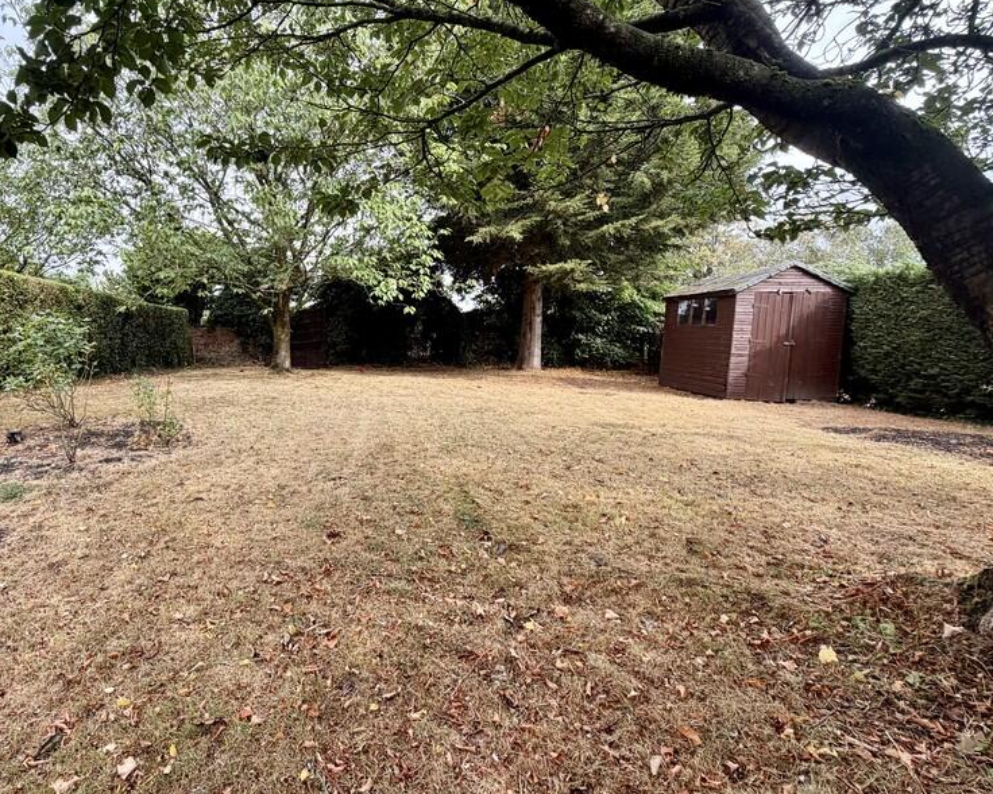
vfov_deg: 70.6
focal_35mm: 19
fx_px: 558
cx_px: 356
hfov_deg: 81.3
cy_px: 350
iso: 40
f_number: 2.2
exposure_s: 1/206
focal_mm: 2.22
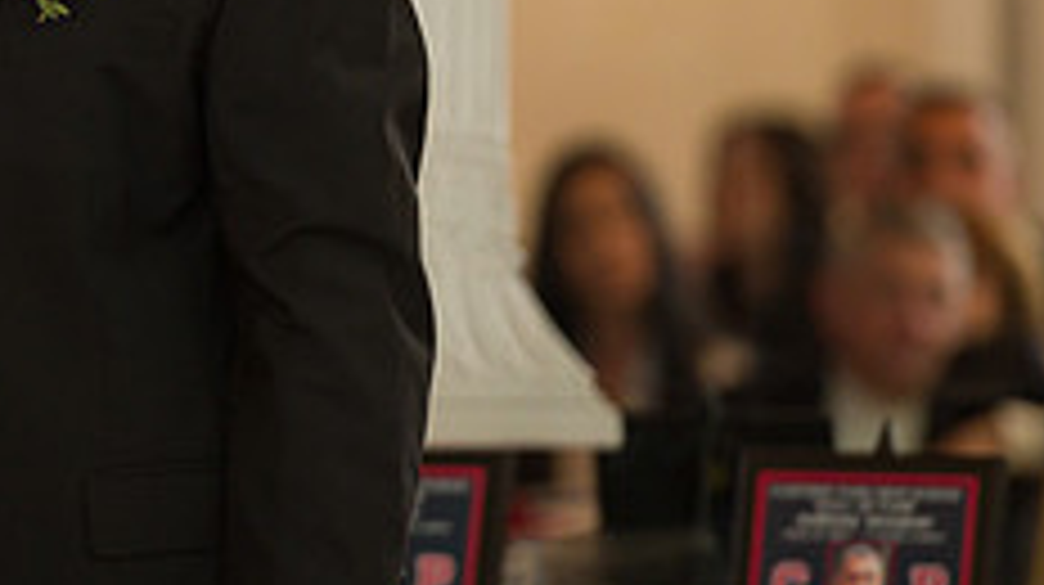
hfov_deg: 4.1
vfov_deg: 2.3
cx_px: -4
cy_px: 4
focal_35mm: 524
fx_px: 14492
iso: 1000
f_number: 3.2
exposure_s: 1/125
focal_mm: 200
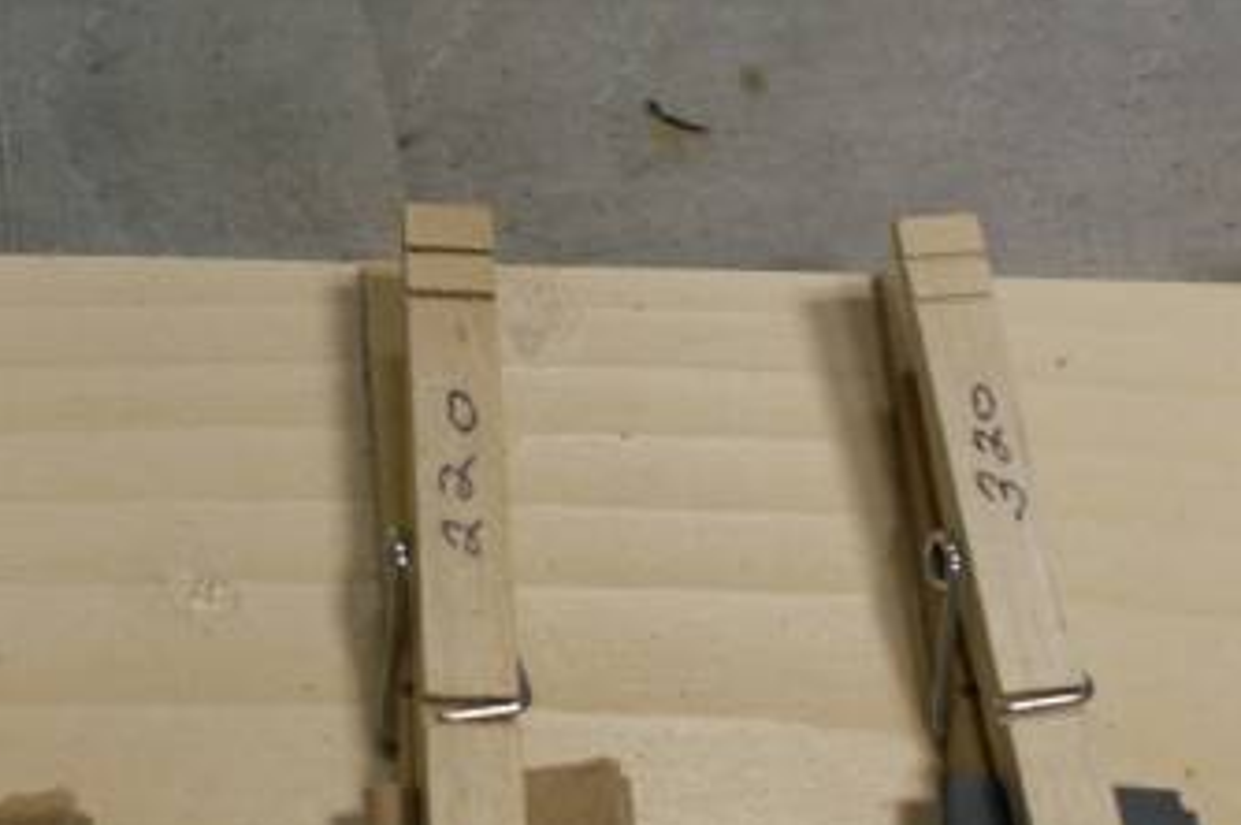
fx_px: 2411
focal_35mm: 70
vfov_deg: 19.4
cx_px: 219
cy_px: 427
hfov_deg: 28.2
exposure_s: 1/20
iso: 400
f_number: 4.5
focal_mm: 26
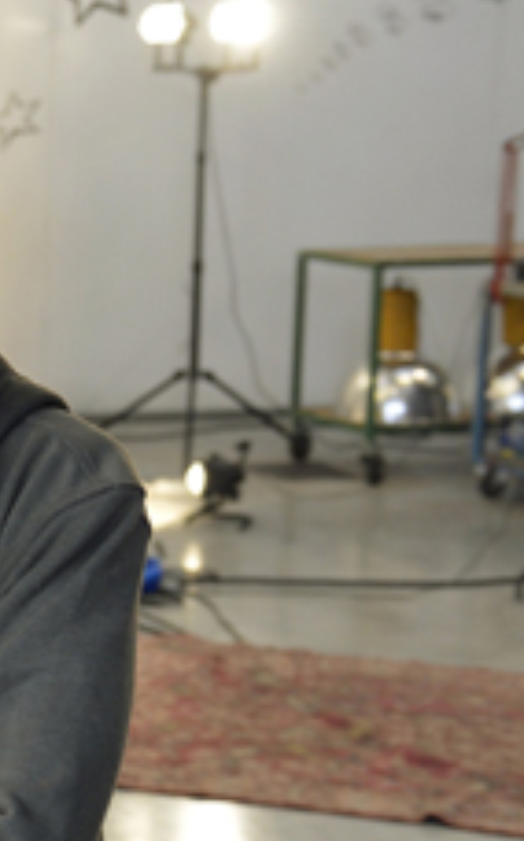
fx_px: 2543
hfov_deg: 10.2
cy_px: 409
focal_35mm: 111
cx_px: -732
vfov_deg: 18.8
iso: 800
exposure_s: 1/160
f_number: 4
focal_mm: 35
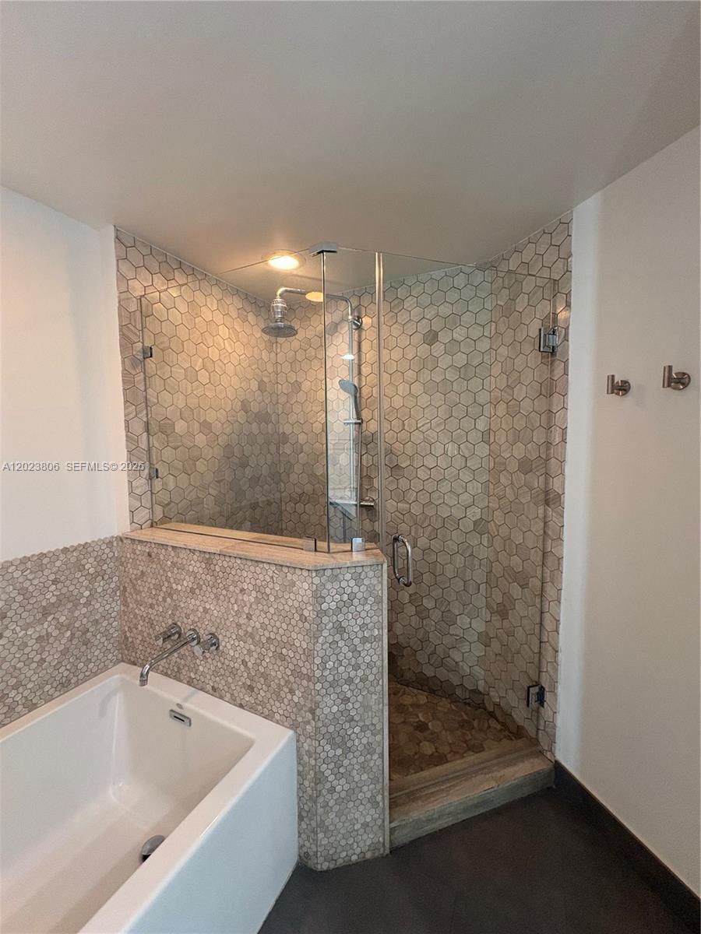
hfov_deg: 85.7
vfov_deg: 102.1
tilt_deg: -6.4
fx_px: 378
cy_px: 467
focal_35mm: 14
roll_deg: +0.8
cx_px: 350
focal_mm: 2.22
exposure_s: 1/60
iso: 400
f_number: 2.2
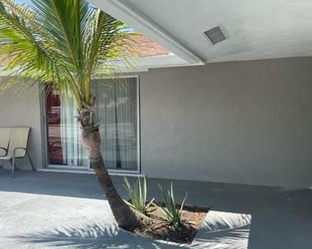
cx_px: 165
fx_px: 296
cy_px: 134
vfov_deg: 45.8
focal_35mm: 32
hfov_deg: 55.6
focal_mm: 4.2
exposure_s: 1/1233
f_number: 1.6
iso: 32
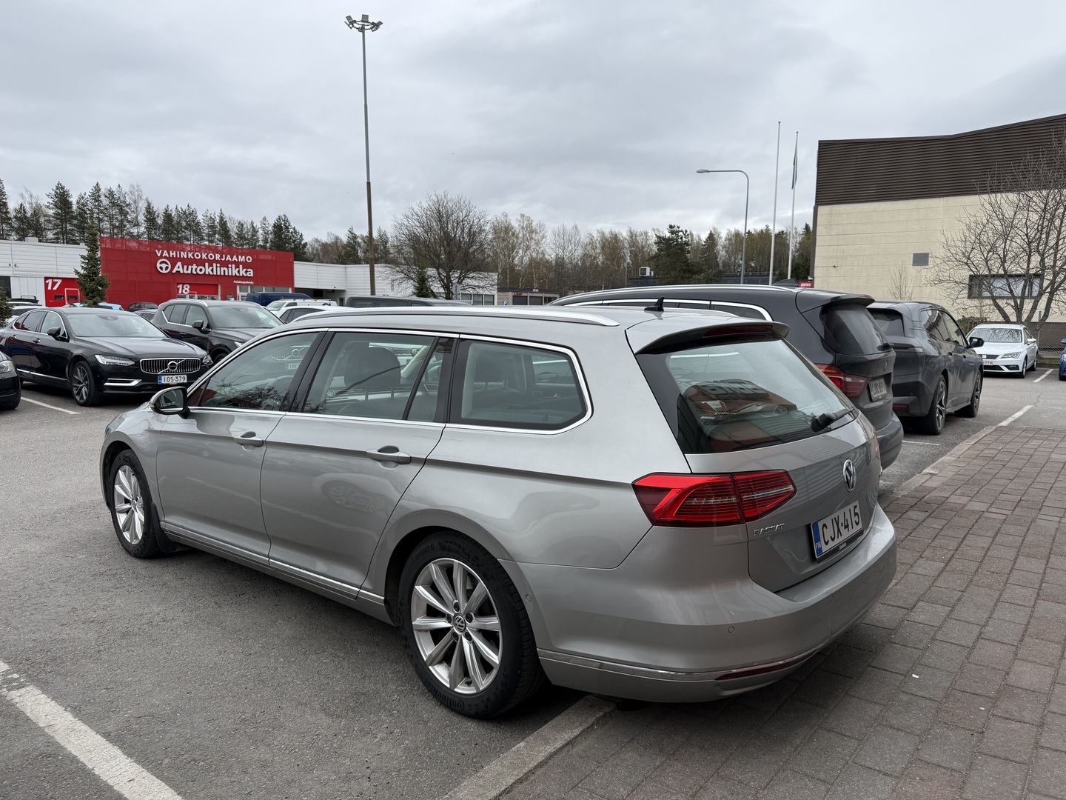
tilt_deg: -5.1
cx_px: 533
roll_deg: -1.7
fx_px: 739
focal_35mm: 24
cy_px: 400
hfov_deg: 71.6
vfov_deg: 56.8
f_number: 1.78
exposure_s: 1/2232
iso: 80
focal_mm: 6.76
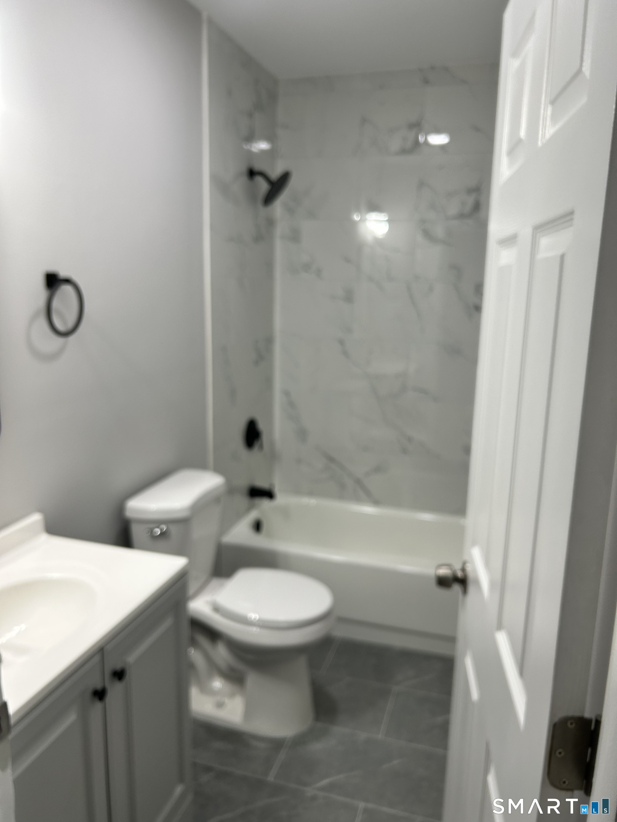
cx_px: 308
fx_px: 618
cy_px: 411
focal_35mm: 26
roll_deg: +0.0
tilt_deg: -12.0
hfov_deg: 53.1
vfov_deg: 67.3
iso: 64
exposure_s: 1/120
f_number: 1.5
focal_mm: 5.7
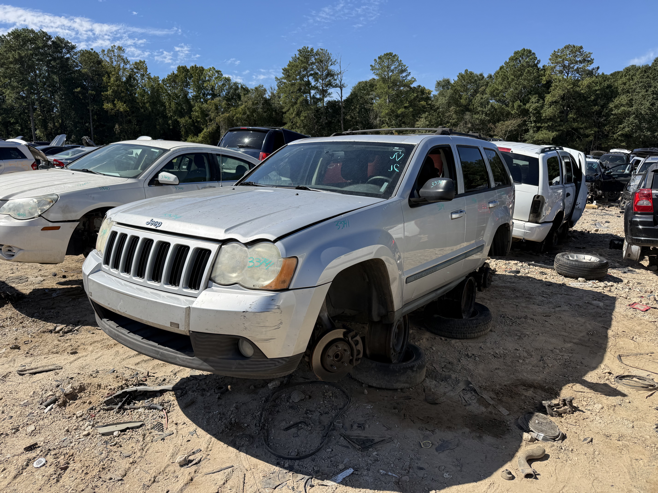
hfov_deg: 71.6
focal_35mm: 24
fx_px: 456
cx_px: 329
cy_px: 246
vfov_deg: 56.8
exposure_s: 1/4405
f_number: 1.78
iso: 80
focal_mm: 6.76
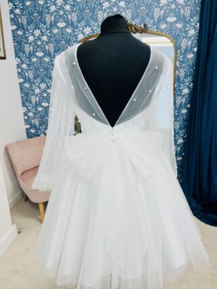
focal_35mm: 26
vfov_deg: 67.3
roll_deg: +2.4
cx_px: 108
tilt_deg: -16.5
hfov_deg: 53.0
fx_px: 217
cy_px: 144
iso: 50
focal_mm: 5.1
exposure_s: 1/100
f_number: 1.6
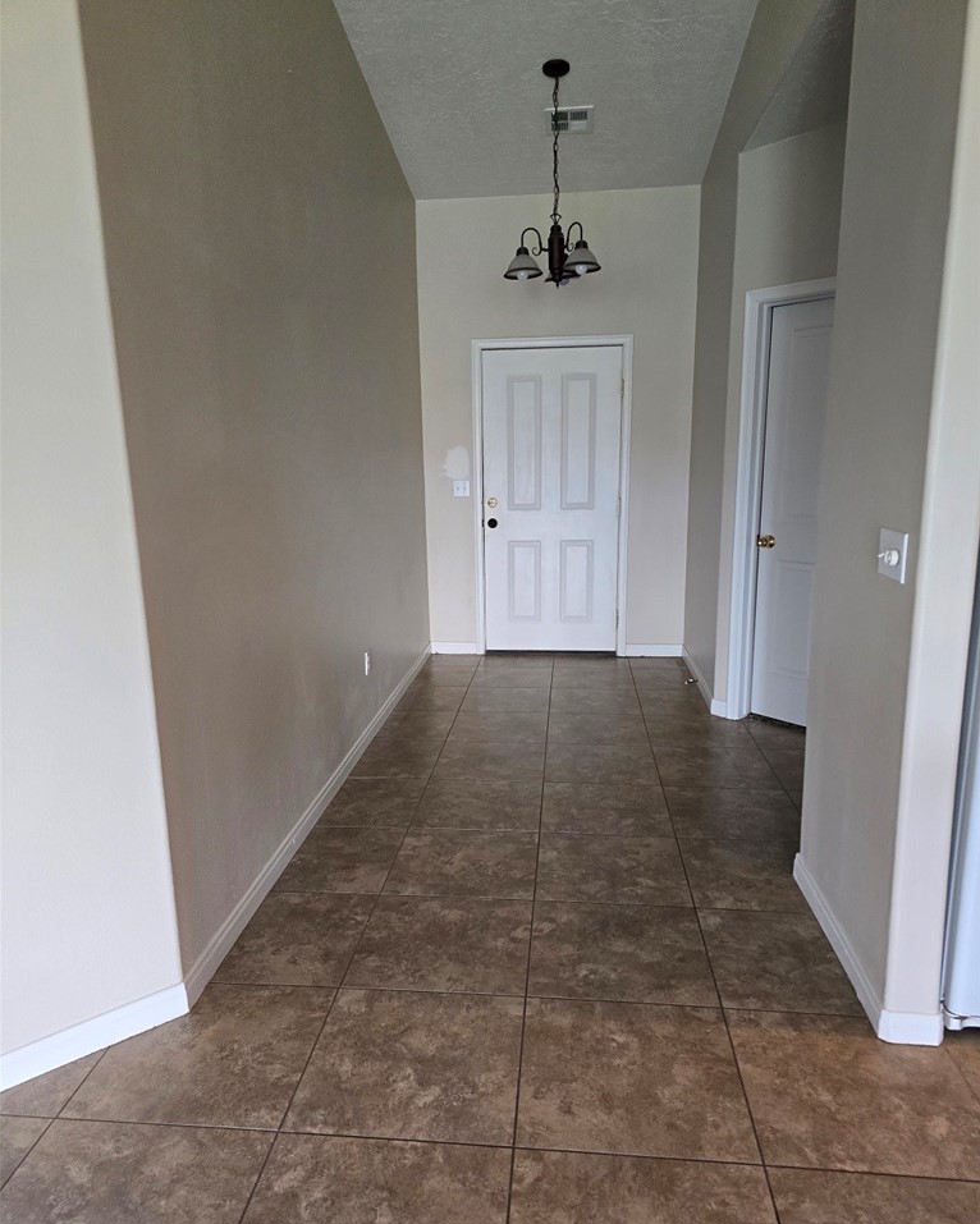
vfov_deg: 70.3
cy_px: 634
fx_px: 870
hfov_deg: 58.8
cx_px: 490
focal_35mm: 24
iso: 400
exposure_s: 1/120
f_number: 1.7
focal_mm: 6.3
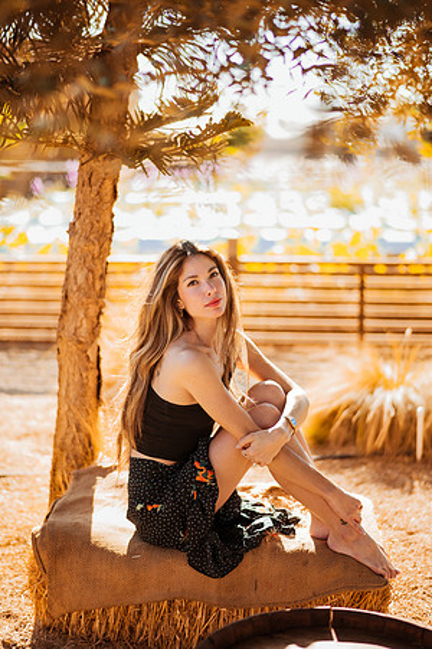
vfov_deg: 34.5
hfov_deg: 23.4
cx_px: 216
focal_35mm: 58
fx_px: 1044
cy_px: 324
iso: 50
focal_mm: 58
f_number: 1.4
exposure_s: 1/800
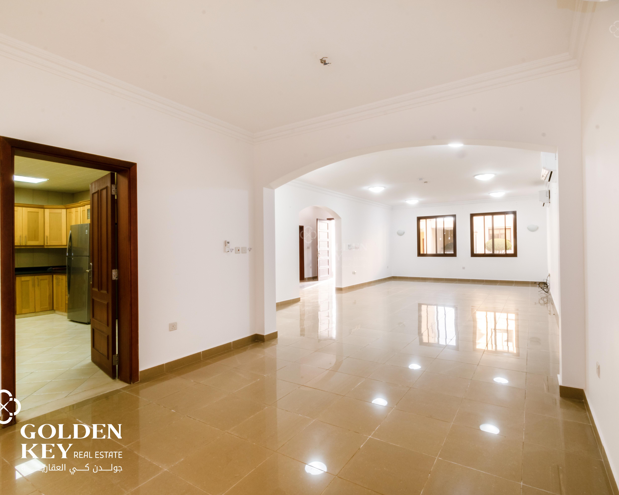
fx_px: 311
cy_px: 247
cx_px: 334
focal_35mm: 17
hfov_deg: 89.5
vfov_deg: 77.0
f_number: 22
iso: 200
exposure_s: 1.3
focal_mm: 10
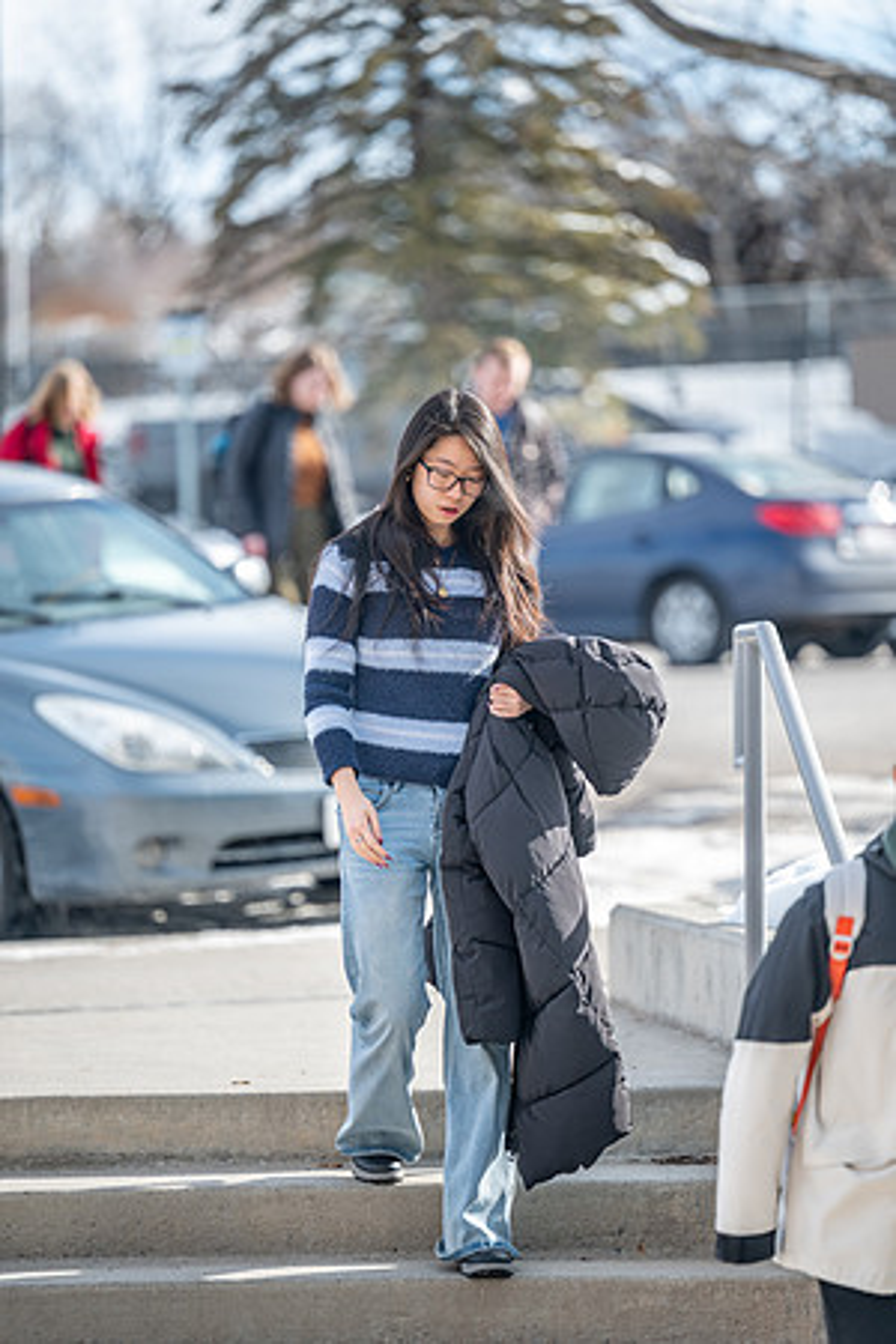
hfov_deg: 8.1
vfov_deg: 12.1
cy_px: 672
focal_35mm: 170
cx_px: 448
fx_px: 6346
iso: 100
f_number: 2.8
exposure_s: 1/800
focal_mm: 170
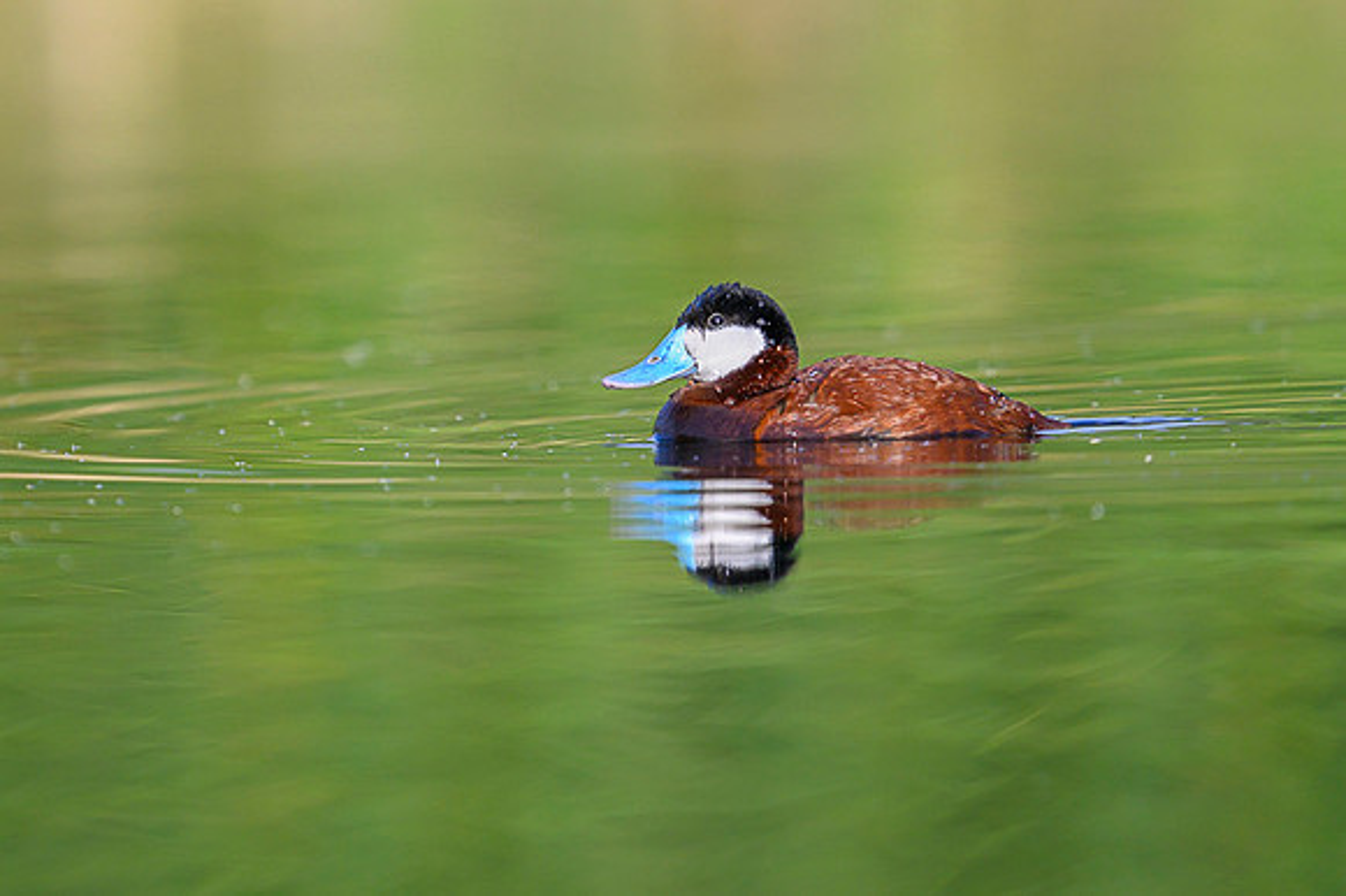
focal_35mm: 965
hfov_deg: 2.1
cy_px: 152
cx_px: 609
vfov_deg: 1.4
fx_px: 36060
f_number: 4
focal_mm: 560
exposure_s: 1/3200
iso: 400
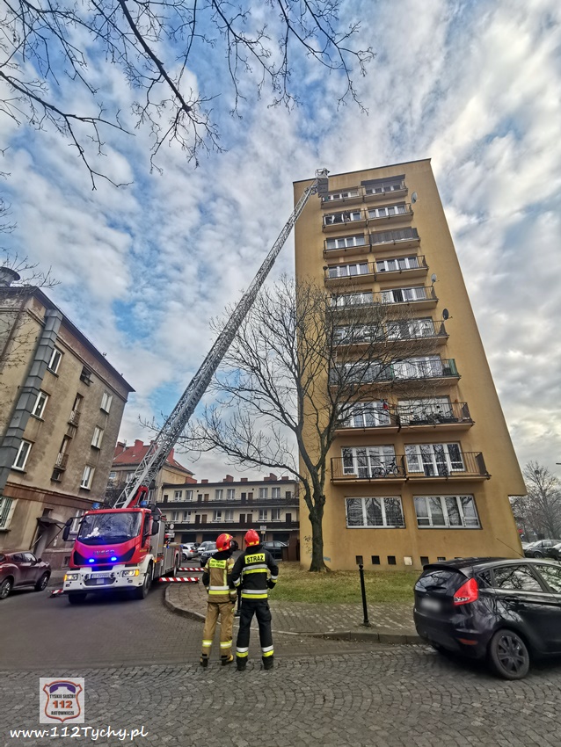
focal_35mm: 16
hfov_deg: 78.1
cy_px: 374
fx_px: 346
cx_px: 280
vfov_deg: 94.5
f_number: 2.2
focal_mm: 2.35
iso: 50
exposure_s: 1/636
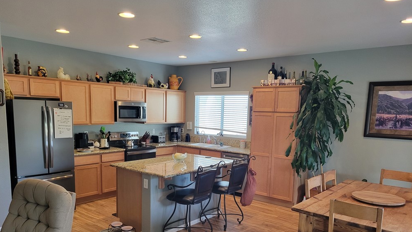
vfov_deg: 39.7
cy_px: 154
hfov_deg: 66.0
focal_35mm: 29
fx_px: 317
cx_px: 202
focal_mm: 5.4
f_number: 1.8
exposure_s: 1/120
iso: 320
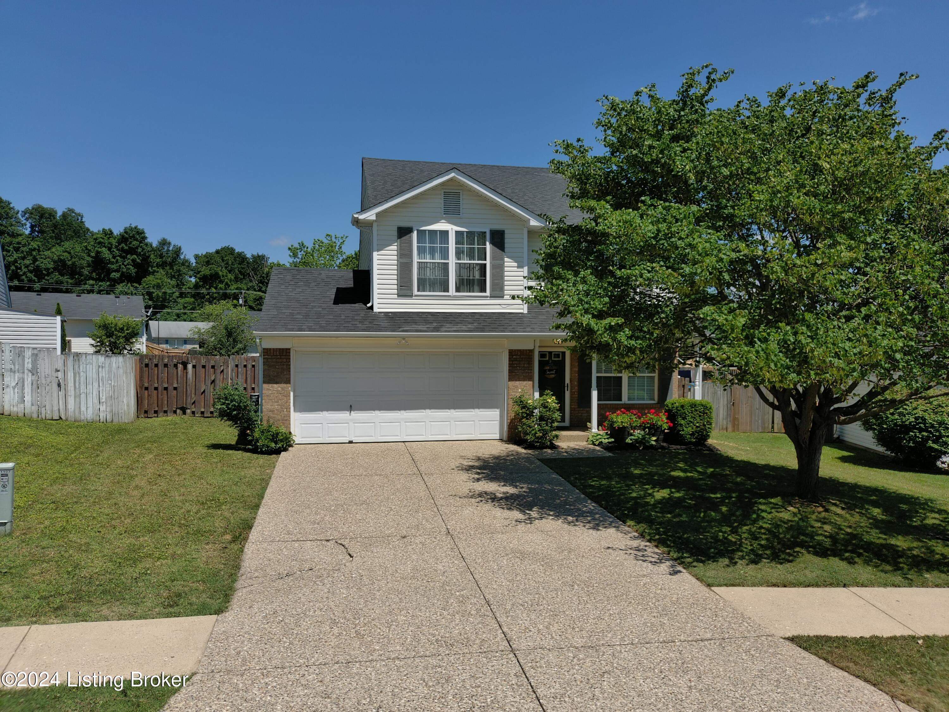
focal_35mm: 26
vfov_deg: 53.1
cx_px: 474
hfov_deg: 67.3
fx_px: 713
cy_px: 356
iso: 100
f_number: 1.8
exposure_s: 1/1600
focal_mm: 4.74
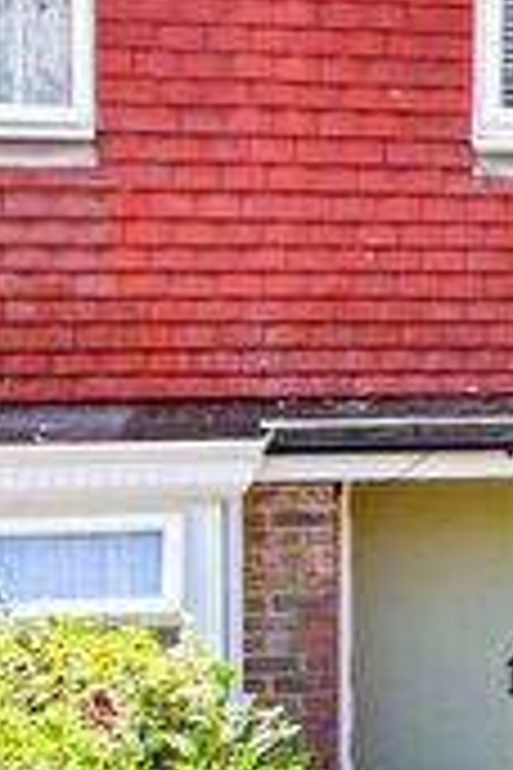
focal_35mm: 86
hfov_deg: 13.1
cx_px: 1125
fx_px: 1838
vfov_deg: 23.6
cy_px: 313
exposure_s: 1/200
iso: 200
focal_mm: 14
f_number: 8
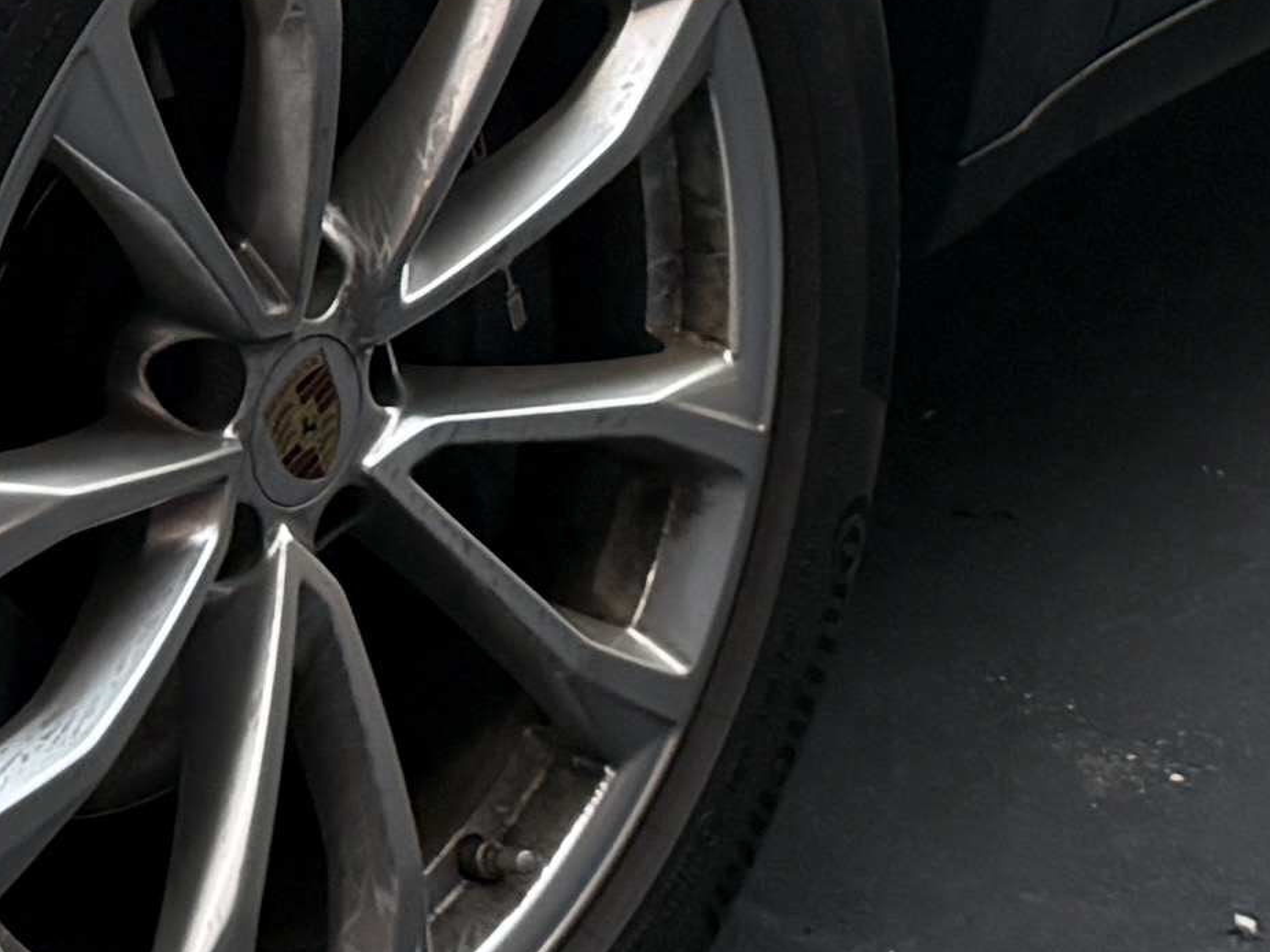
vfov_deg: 9.4
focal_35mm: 148
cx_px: -1
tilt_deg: -12.4
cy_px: -986
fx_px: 5431
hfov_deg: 13.2
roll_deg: +2.1
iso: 160
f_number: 1.78
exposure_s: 1/121
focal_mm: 6.76
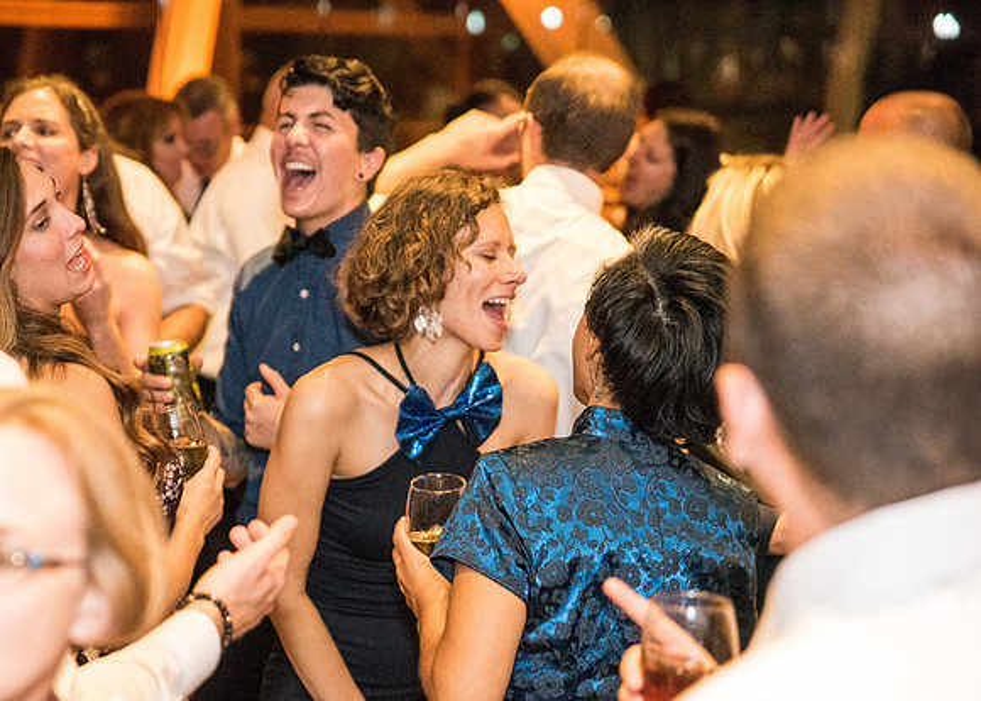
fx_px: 2739
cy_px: 470
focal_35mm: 98
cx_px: 367
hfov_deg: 20.3
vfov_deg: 14.5
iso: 5000
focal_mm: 70
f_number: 2.8
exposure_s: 1/100
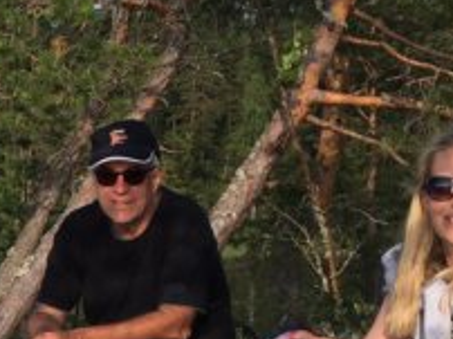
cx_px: -213
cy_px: 341
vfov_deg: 12.7
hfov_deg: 15.8
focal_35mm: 115
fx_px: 1503
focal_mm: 4.15
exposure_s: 1/657
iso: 25
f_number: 2.2
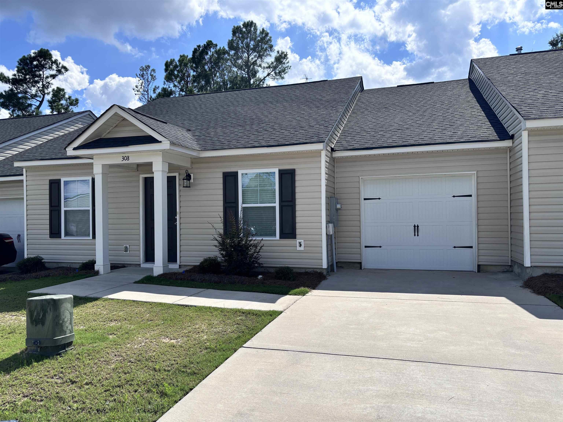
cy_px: 211
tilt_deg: +0.4
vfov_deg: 53.1
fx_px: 423
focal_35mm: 26
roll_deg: +0.7
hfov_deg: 67.3
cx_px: 282
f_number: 1.6
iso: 50
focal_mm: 5.96
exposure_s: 1/4082
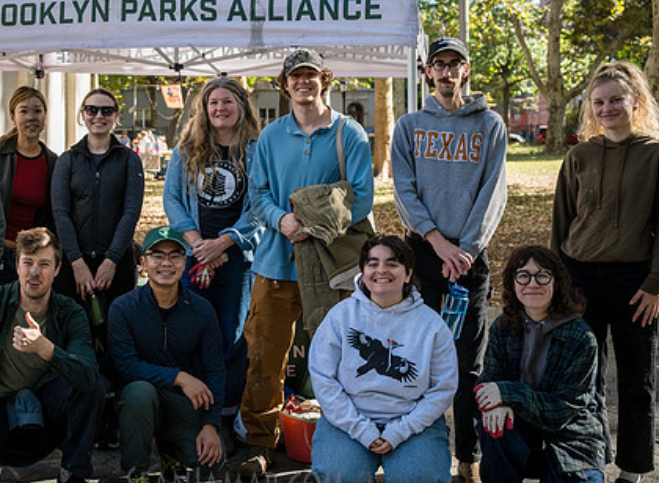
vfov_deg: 24.8
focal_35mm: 58
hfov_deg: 32.8
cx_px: 164
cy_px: 172
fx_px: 1095
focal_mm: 36
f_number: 4
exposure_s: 1/800
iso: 500
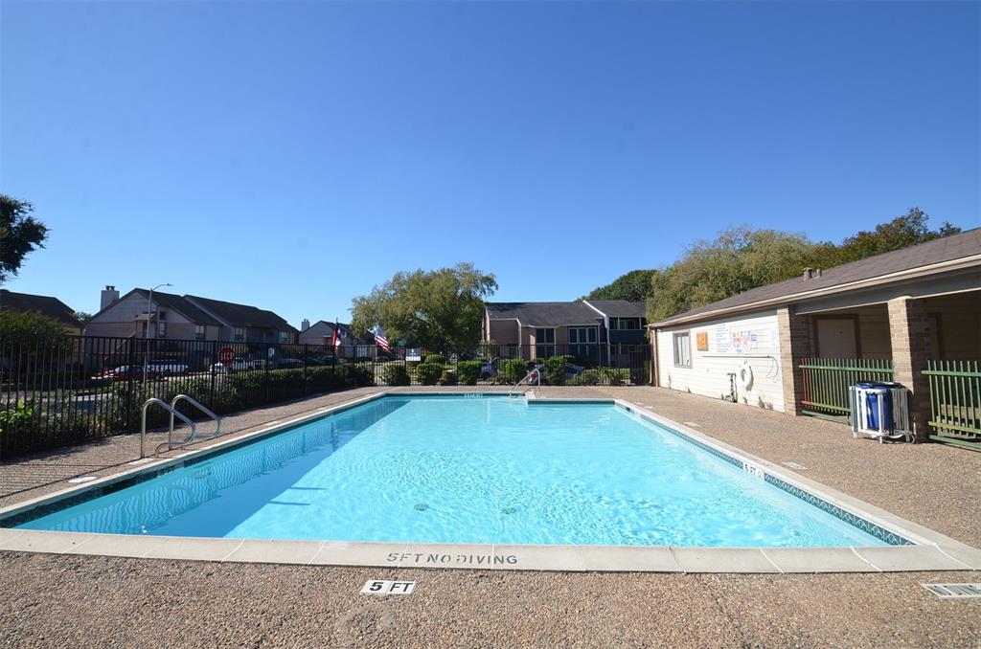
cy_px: 324
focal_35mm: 16
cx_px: 490
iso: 320
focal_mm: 10.5
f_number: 11
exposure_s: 1/500
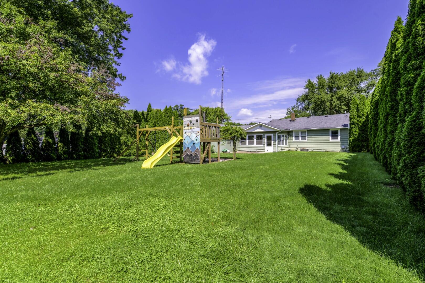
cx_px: 212
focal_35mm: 15
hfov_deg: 100.4
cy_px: 142
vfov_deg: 77.3
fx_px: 177
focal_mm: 15
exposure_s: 1/500
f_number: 13
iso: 100
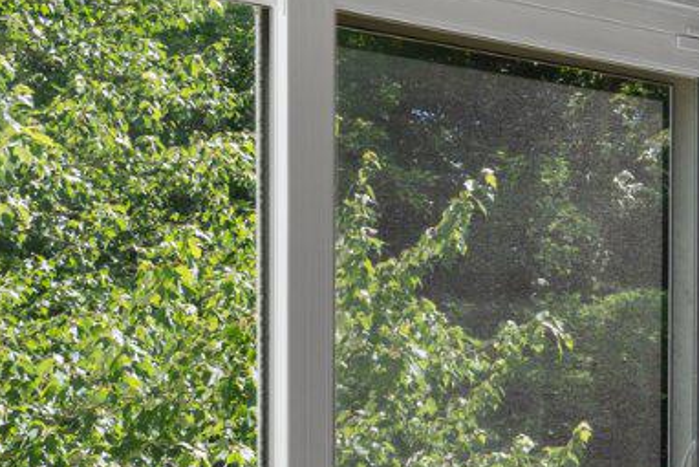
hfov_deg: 22.3
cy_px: 418
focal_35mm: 75
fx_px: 1457
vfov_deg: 17.9
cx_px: 1048
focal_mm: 14
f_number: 8
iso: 100
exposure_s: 1/25
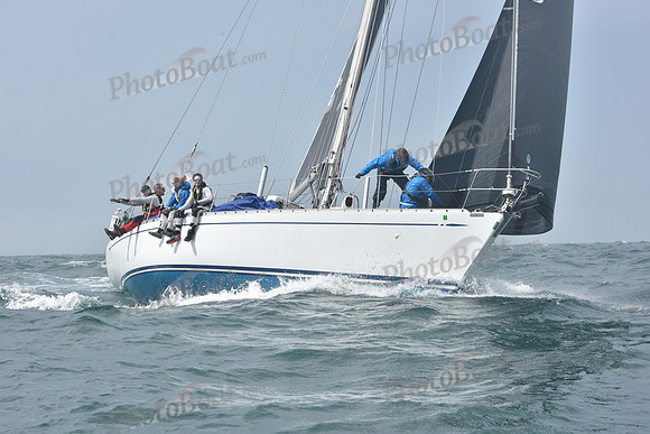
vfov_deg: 16.7
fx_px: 1481
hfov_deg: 24.8
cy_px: 217
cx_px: 325
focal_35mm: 82
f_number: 13
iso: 320
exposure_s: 1/800
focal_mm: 82
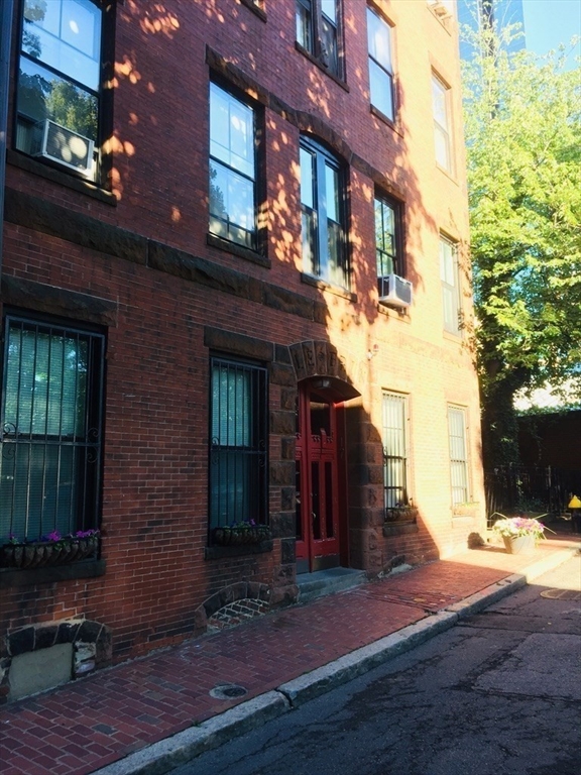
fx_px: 649
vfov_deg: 61.7
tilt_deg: +10.4
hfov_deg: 48.2
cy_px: 388
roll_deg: +0.9
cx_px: 290
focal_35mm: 29
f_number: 2.2
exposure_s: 1/120
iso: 40
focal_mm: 4.15
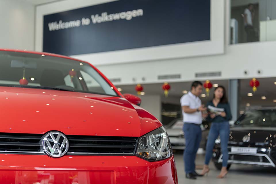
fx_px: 383
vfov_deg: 27.0
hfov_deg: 39.6
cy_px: 92
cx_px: 138
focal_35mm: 50
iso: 160
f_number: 2.8
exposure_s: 1/320
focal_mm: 50
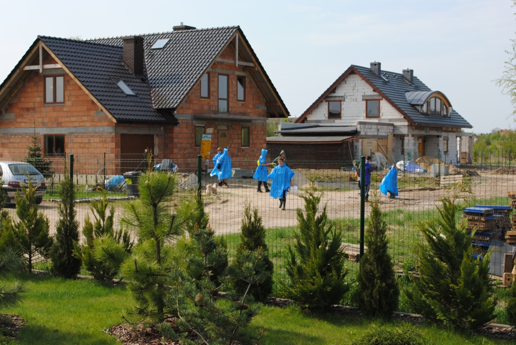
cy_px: 172
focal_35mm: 57
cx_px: 258
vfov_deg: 23.8
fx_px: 818
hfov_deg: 35.0
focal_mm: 38
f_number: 9
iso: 100
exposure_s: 1/200
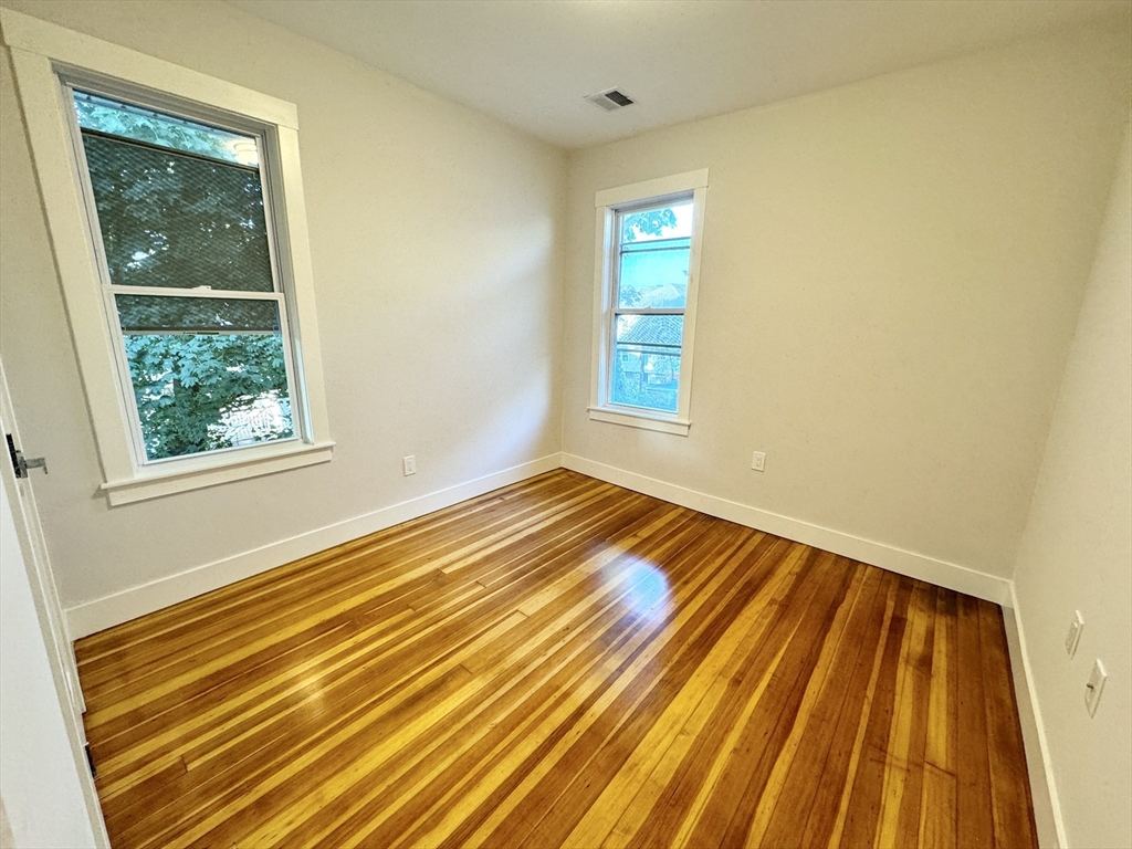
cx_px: 566
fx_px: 458
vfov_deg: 85.7
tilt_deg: -13.2
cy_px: 424
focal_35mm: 14
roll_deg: -0.3
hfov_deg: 102.1
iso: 200
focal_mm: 2.22
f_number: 2.2
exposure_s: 1/60
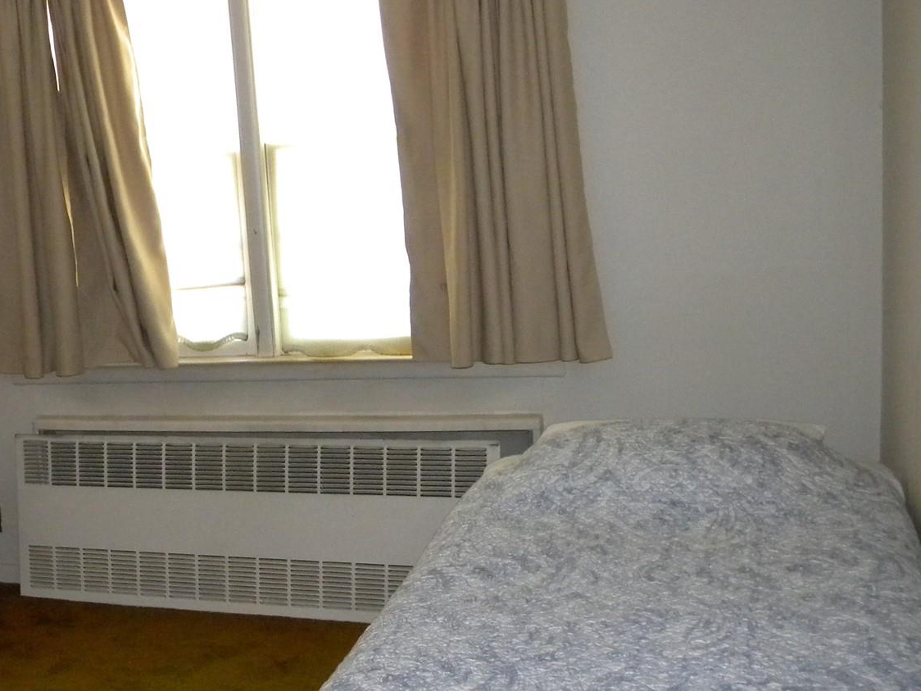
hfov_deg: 35.4
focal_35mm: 51
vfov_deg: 28.5
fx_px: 1357
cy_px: 430
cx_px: 102
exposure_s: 1/26
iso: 400
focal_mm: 5
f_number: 3.5
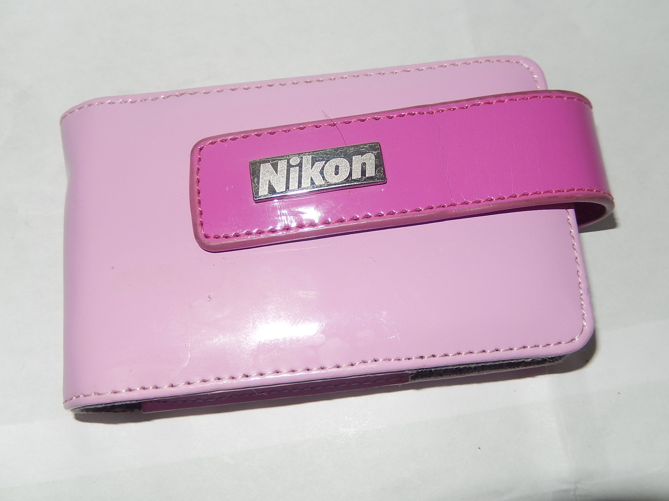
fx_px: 696
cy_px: 250
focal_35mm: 36
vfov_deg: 39.7
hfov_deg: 51.4
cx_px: 334
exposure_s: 1/30
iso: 200
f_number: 8
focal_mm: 6.5
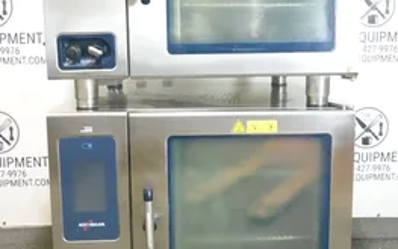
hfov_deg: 41.8
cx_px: 197
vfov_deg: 26.9
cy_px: 104
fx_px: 521
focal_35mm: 48
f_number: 5.6
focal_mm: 11.52
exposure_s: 1/40
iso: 6400
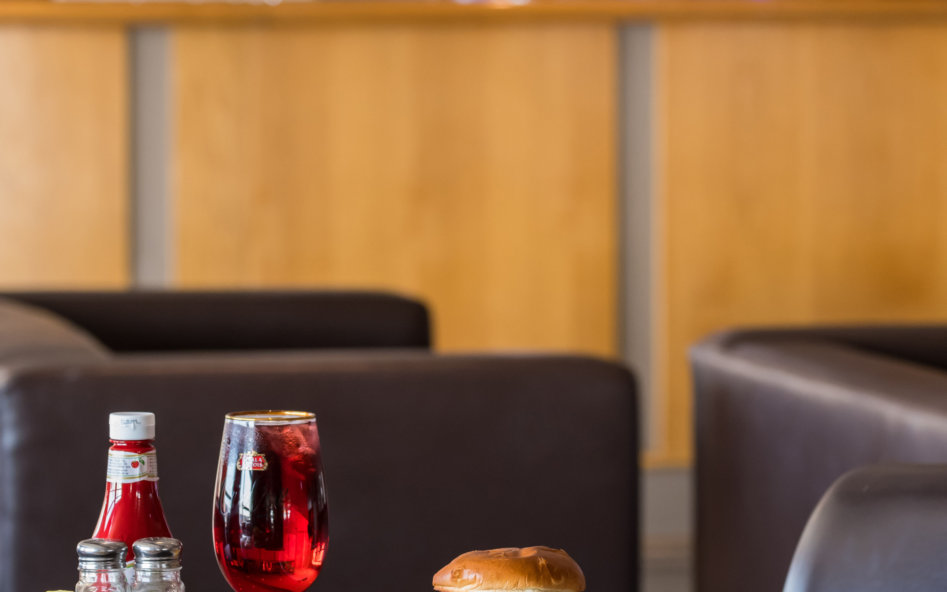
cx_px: 423
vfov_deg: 5.5
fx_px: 6142
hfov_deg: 8.8
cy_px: 189
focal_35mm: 238
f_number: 4
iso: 1000
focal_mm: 116
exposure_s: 1/100
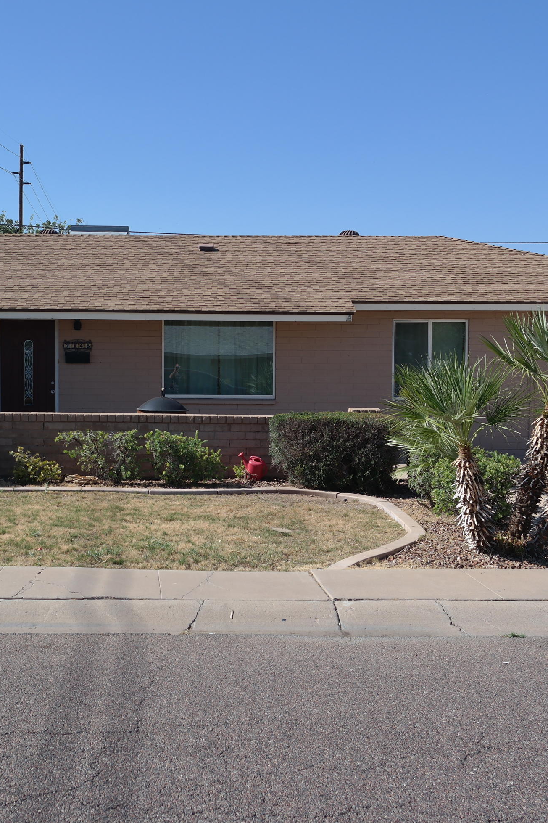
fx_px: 1051
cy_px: 420
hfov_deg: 29.0
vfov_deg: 42.7
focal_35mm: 46
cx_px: 184
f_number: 6.3
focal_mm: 20
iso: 100
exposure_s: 1/250
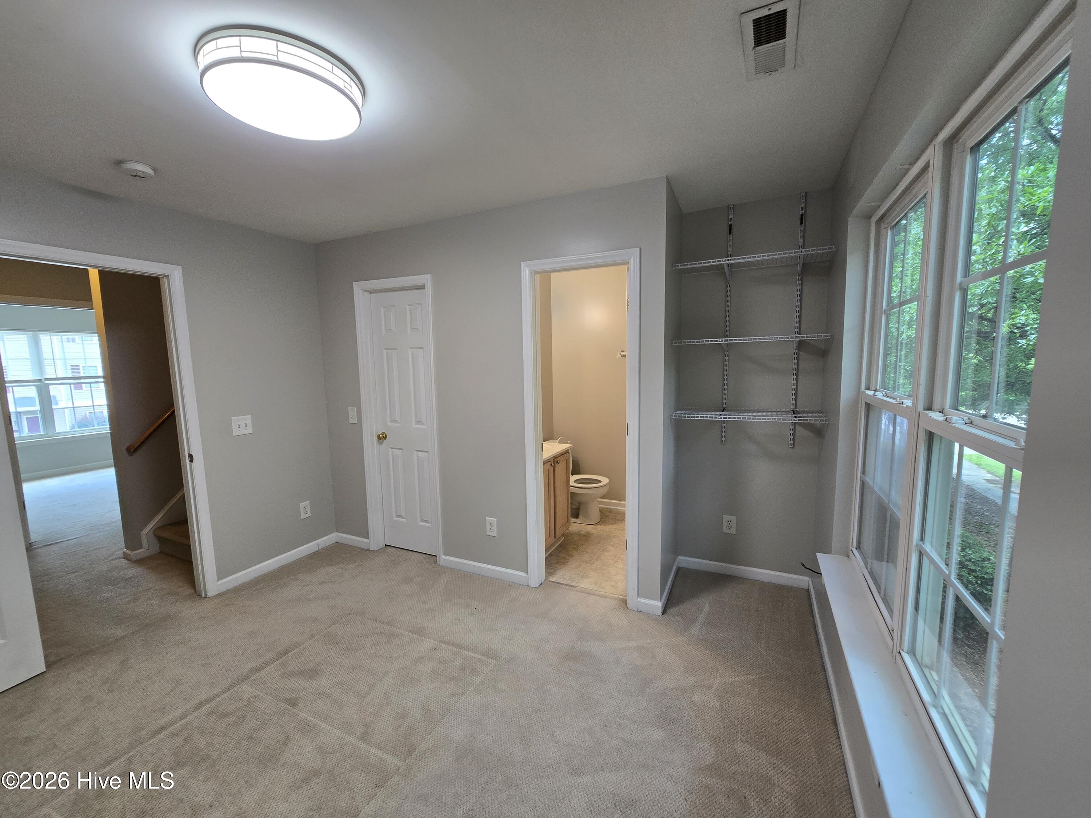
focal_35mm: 13
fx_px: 410
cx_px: 546
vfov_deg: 89.9
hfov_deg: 106.2
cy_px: 409
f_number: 2.2
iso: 100
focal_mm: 2.2
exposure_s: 1/60
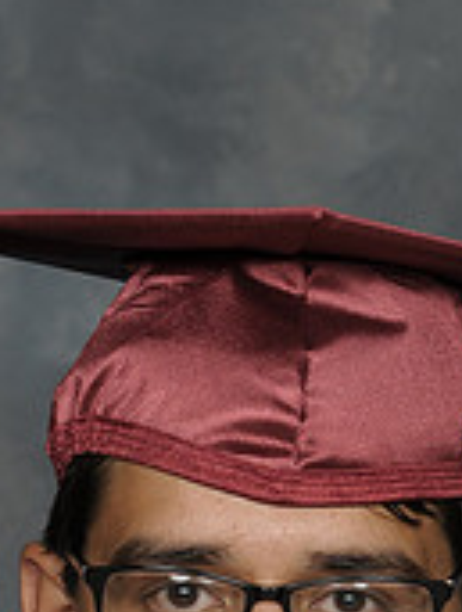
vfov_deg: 4.7
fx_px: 7428
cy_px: 845
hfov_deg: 3.6
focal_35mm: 419
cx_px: 313
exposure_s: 1/200
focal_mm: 86
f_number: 9
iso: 250
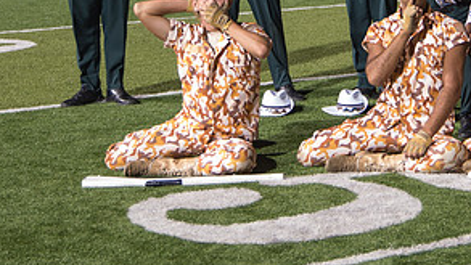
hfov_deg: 15.6
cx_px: 377
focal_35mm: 137
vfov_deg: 8.8
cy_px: 26
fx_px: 1711
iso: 1000
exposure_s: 1/25
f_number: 5
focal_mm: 50
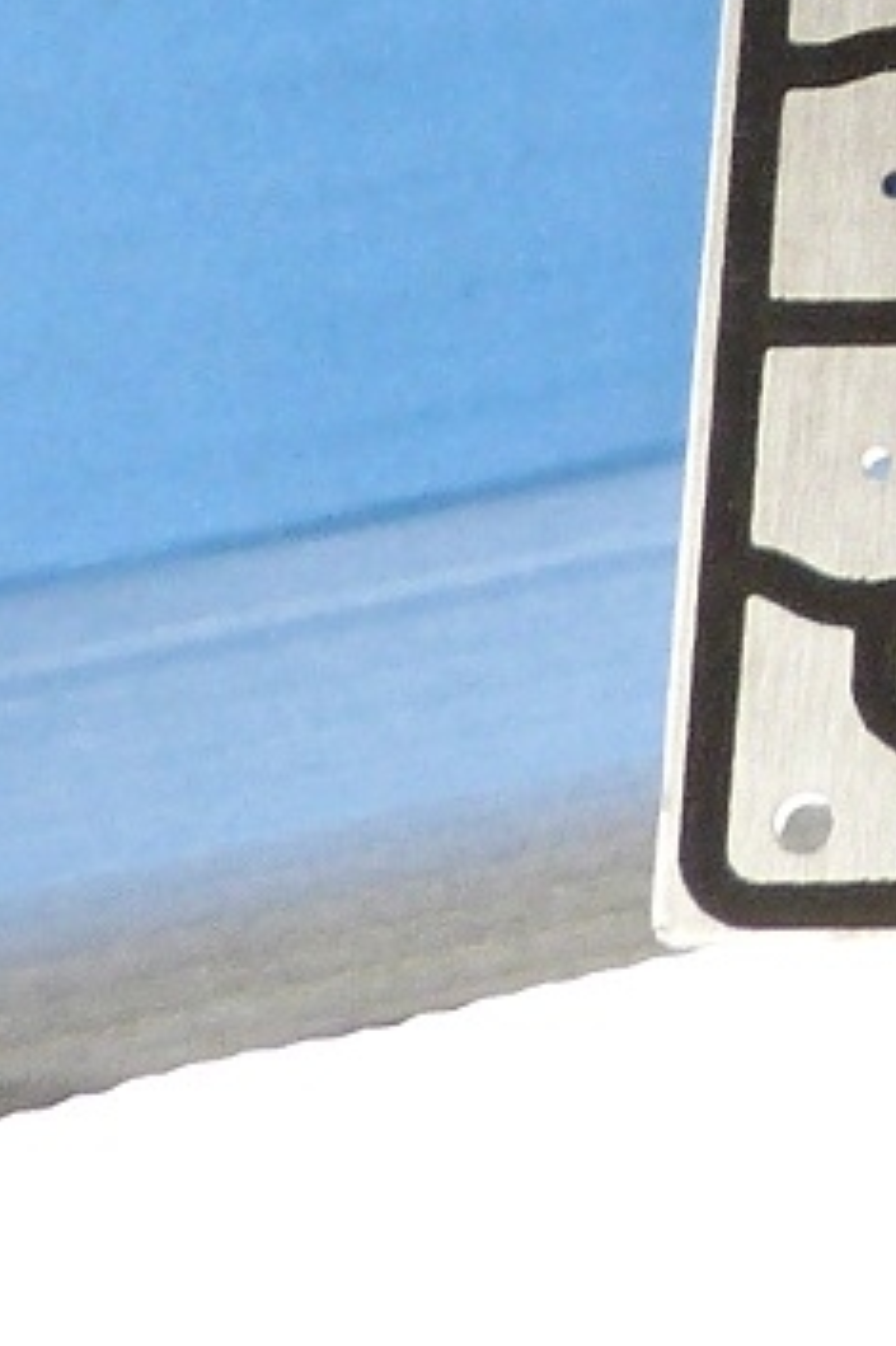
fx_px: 8819
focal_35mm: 236
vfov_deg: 8.3
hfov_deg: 5.4
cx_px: 2955
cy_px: -1357
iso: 125
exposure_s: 1/60
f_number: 3.1
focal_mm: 7
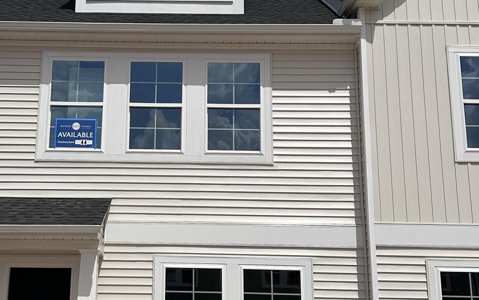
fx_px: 731
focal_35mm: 56
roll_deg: -1.0
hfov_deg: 35.9
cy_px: 151
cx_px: 156
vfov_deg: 23.1
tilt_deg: +13.2
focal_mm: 5.7
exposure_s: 1/14286
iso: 50
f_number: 1.5
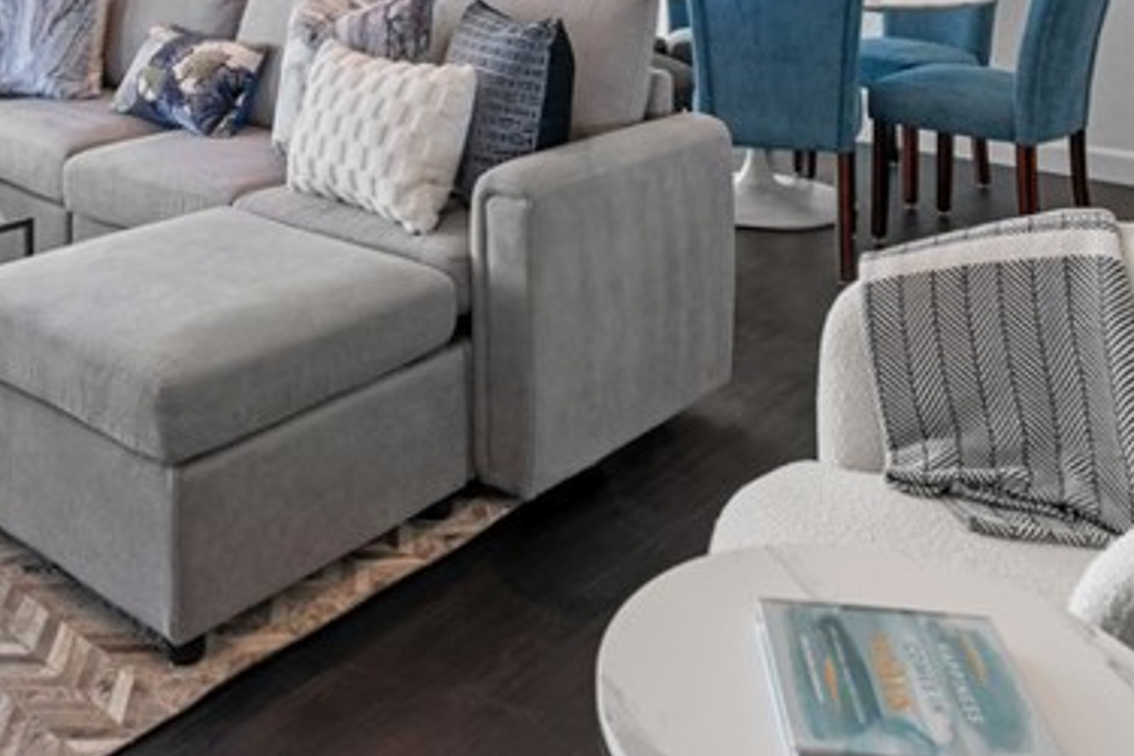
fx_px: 1291
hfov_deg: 46.7
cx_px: 378
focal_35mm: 41
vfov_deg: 28.3
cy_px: -156
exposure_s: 1/40
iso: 100
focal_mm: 15
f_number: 7.1
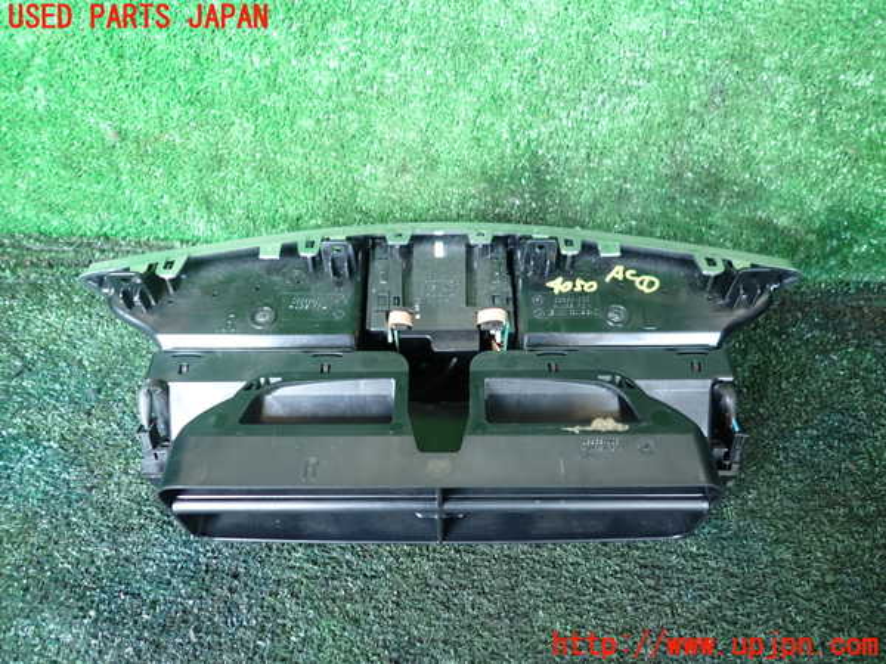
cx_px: 443
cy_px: 332
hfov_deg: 69.4
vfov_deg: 54.9
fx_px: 640
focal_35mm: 25
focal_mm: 4.5
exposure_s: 1/50
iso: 200
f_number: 2
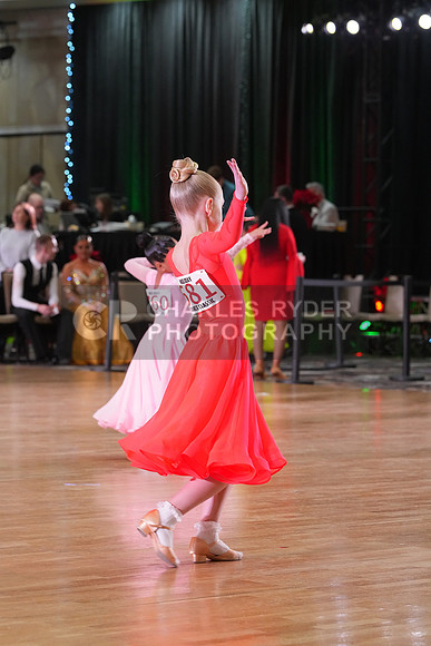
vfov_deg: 15.2
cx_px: 216
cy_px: 323
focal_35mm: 135
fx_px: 2423
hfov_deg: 10.2
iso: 4000
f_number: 6.3
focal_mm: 135
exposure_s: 1/200
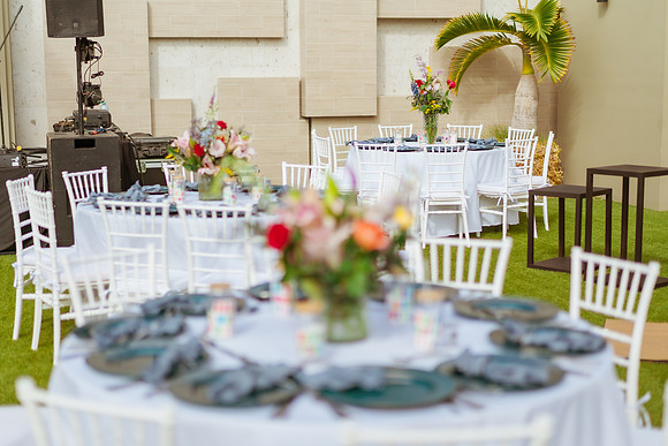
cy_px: 223
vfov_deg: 23.4
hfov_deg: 34.5
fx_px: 1076
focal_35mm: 58
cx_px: 334
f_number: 1.4
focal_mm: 58
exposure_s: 1/8000
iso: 50
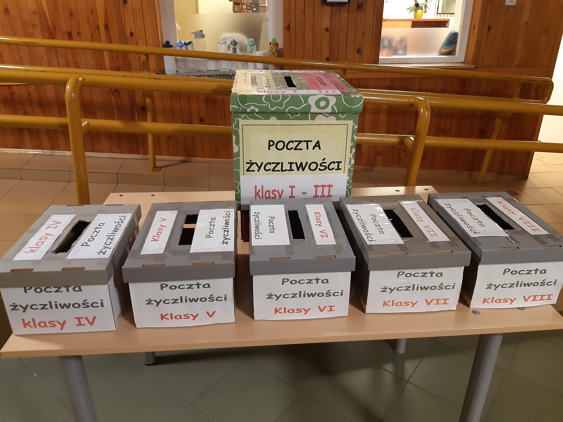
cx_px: 282
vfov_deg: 53.1
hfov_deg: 67.3
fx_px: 423
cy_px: 211
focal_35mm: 26
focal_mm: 3.92
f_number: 1.7
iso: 320
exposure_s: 1/25
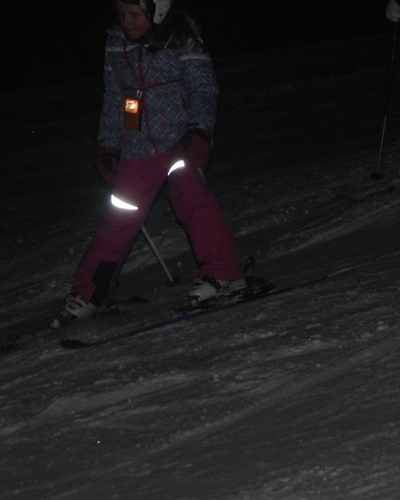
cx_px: 191
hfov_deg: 8.5
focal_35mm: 182
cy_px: 191
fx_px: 2693
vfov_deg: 10.6
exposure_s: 1/60
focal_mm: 48
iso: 200
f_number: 5.3
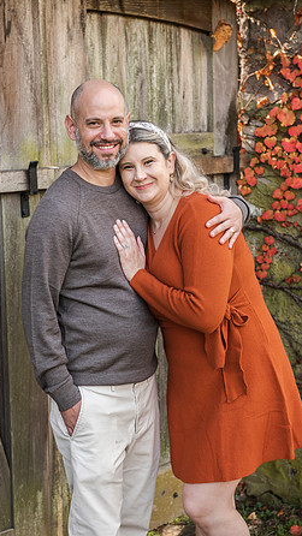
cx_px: 125
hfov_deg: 16.3
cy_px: 268
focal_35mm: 74
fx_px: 1053
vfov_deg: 28.6
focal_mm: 70
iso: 400
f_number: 4.5
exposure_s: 1/200
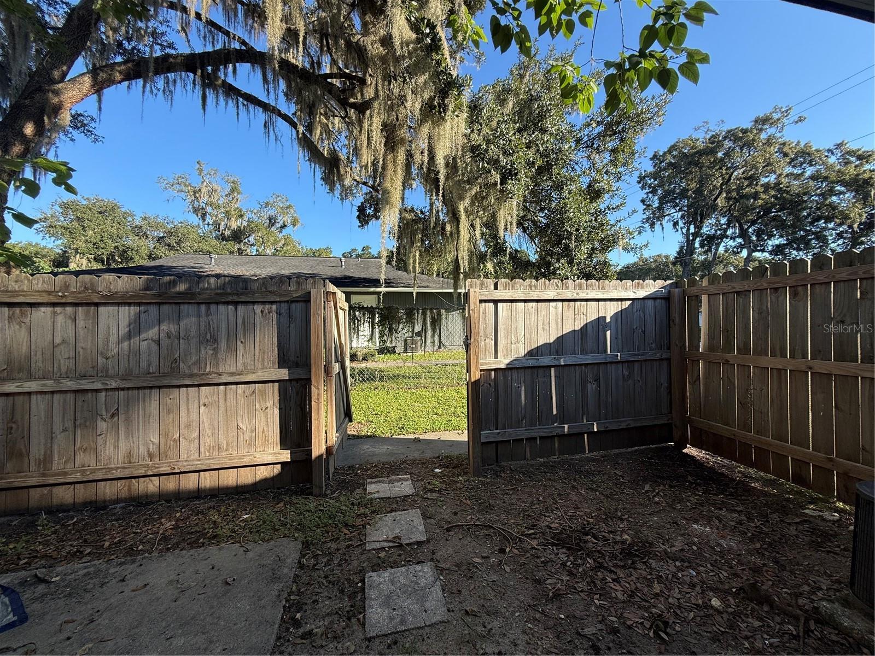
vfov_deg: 85.7
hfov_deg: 102.1
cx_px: 438
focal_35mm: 14
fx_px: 354
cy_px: 328
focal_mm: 2.22
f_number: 2.2
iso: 50
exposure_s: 1/545
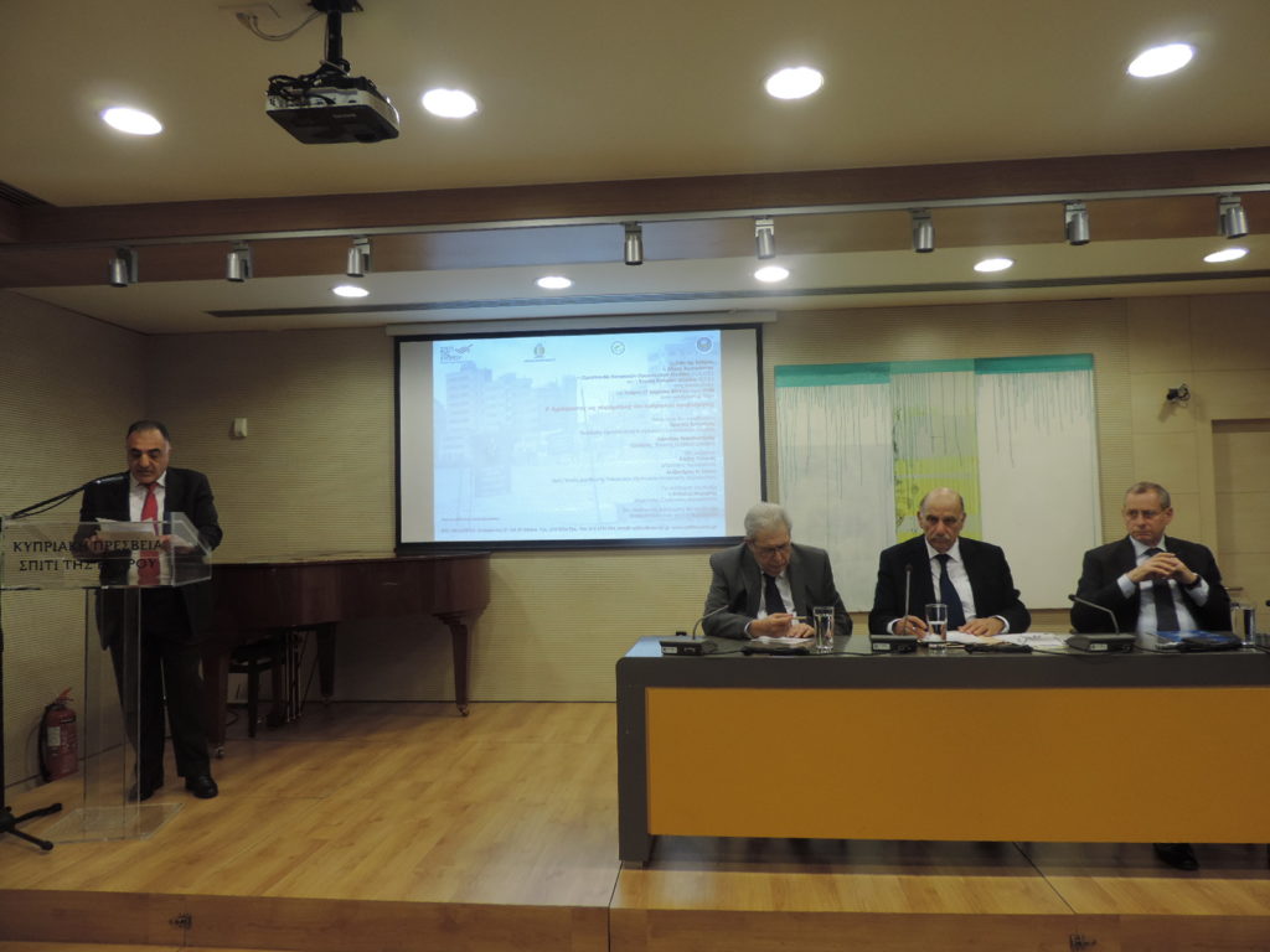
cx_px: 635
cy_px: 476
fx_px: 881
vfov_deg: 56.8
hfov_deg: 71.6
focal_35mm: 24
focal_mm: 4.3
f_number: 3
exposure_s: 1/30
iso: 200
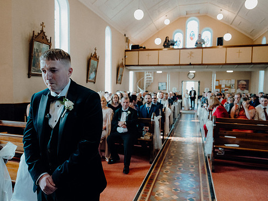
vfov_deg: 51.4
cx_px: 124
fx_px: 209
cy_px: 102
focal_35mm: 27
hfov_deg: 65.2
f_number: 3.5
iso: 2500
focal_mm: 24
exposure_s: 1/200
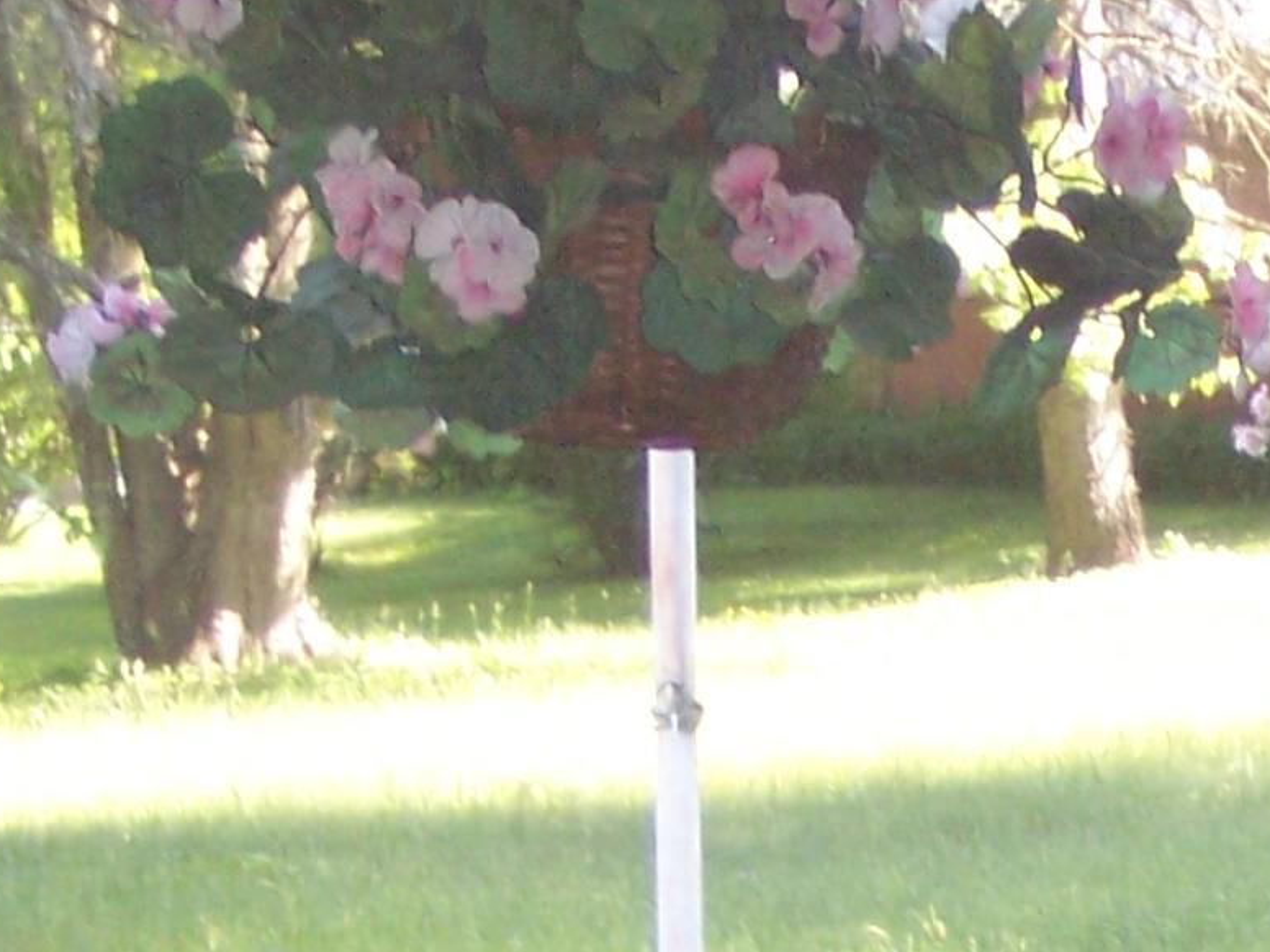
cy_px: 1773
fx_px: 7374
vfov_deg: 7.2
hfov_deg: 9.7
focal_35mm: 201
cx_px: 1646
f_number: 3.4
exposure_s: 1/60
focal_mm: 10.7
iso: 140
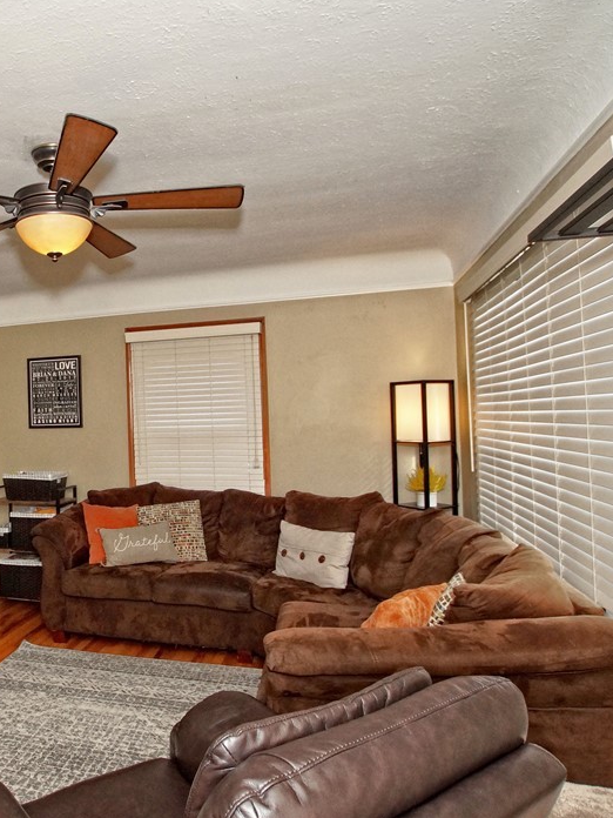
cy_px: 410
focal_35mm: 25
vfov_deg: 69.9
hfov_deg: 50.8
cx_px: 95
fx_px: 584
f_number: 4.5
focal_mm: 11
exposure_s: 1/160
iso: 1000
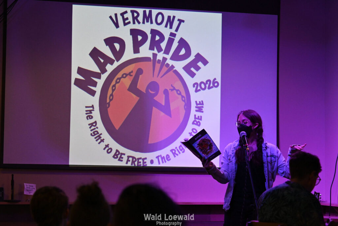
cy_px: 113
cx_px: 169
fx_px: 1056
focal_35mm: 112
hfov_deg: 18.2
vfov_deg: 12.2
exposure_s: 1/200
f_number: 4
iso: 2500
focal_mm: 75
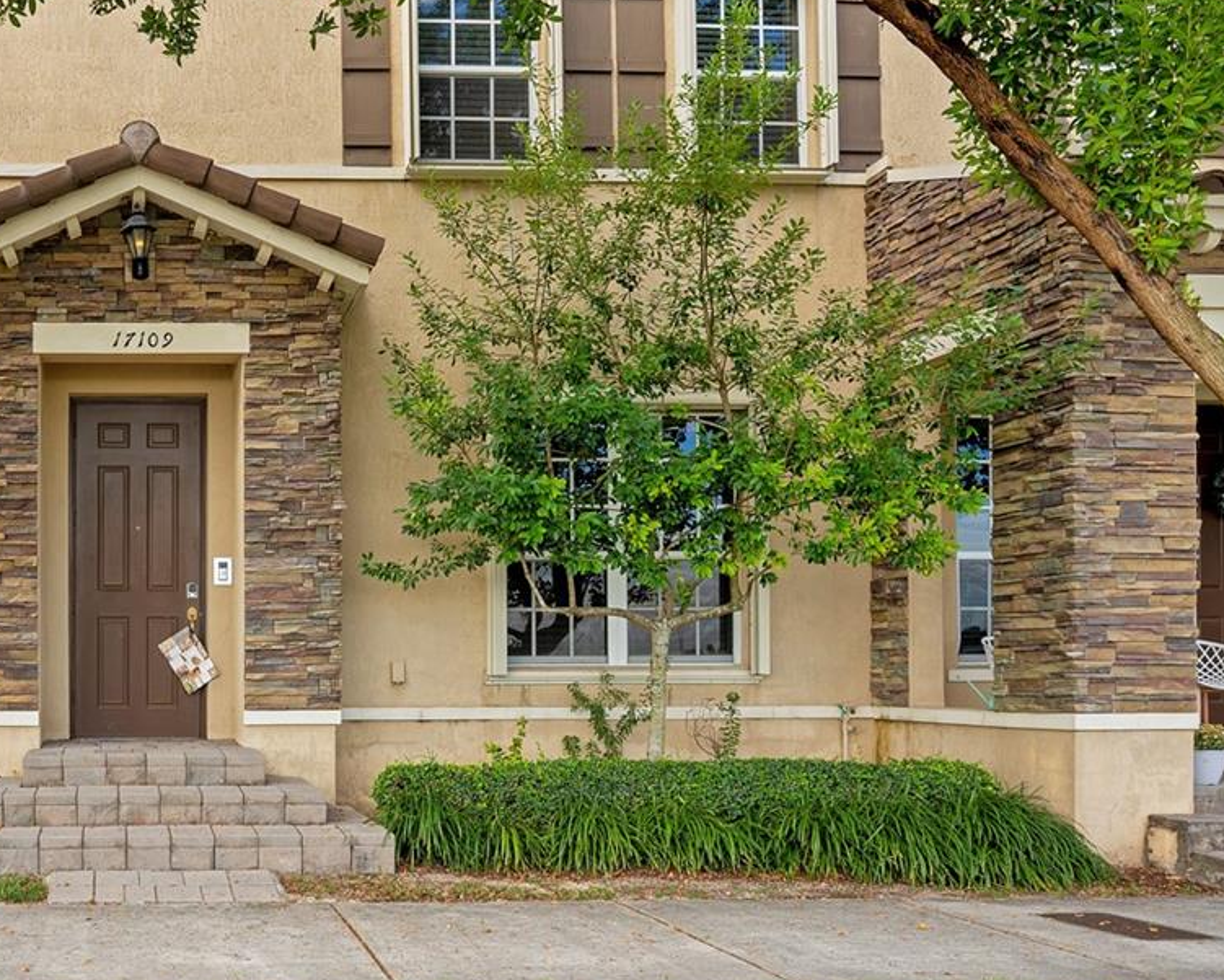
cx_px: 108
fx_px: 1014
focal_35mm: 28
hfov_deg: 53.8
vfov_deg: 51.5
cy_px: 483
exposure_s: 1/125
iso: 100
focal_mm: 14
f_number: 5
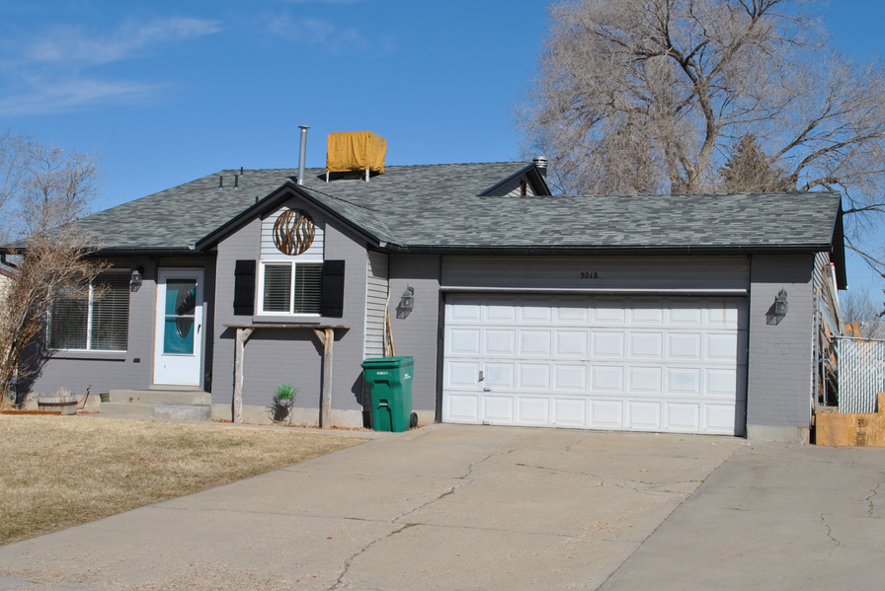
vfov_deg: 28.1
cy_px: 300
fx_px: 1181
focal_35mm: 48
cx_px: 450
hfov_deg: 41.1
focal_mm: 28
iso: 100
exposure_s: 1/320
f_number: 9
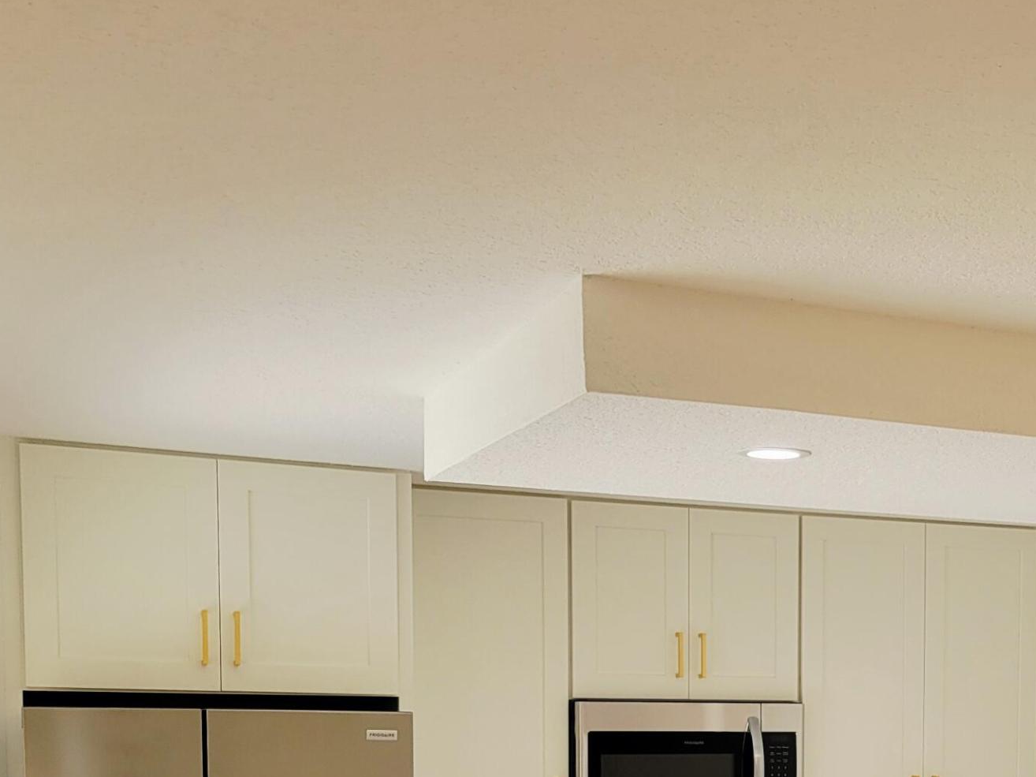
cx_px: 902
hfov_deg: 32.4
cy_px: 844
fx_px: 1706
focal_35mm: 57
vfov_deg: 24.1
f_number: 1.8
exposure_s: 1/120
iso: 40
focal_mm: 5.4
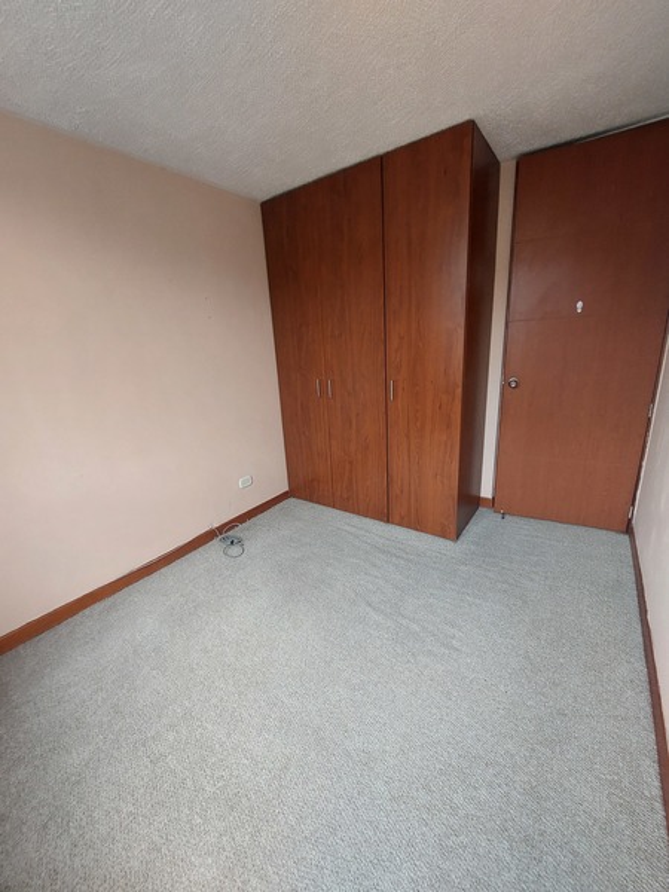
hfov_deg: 89.9
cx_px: 334
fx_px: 335
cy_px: 446
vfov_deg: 106.2
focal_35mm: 13
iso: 100
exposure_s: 1/120
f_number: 2.2
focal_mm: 1.74
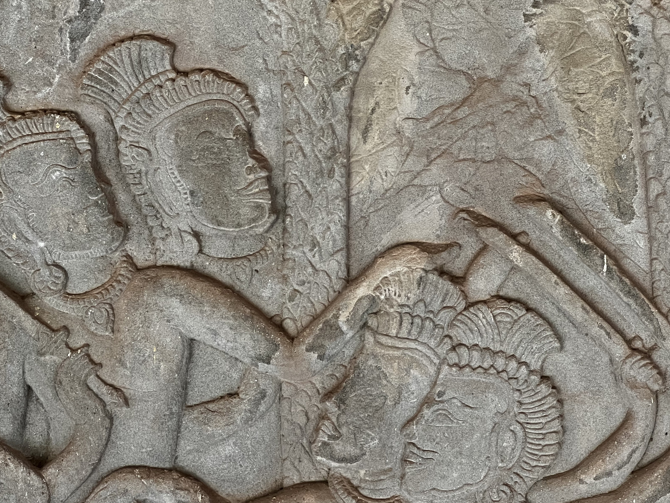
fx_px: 1878
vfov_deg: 15.2
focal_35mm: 97
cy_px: 296
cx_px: 326
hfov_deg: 20.2
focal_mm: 9
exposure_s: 1/90
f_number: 2.8
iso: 200
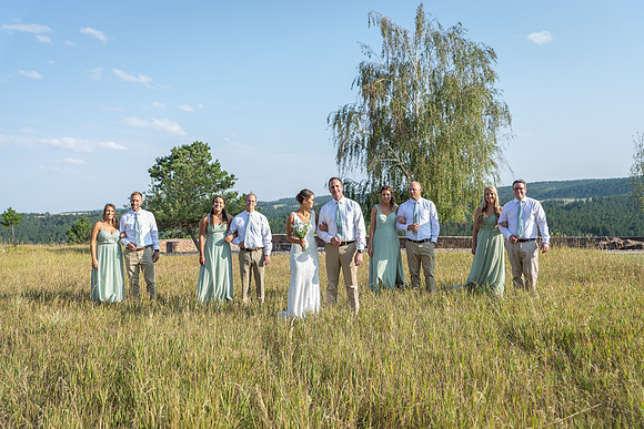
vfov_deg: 37.9
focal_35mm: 35
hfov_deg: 54.4
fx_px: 626
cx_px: 322
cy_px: 214
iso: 125
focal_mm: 35
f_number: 3.5
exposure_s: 1/400
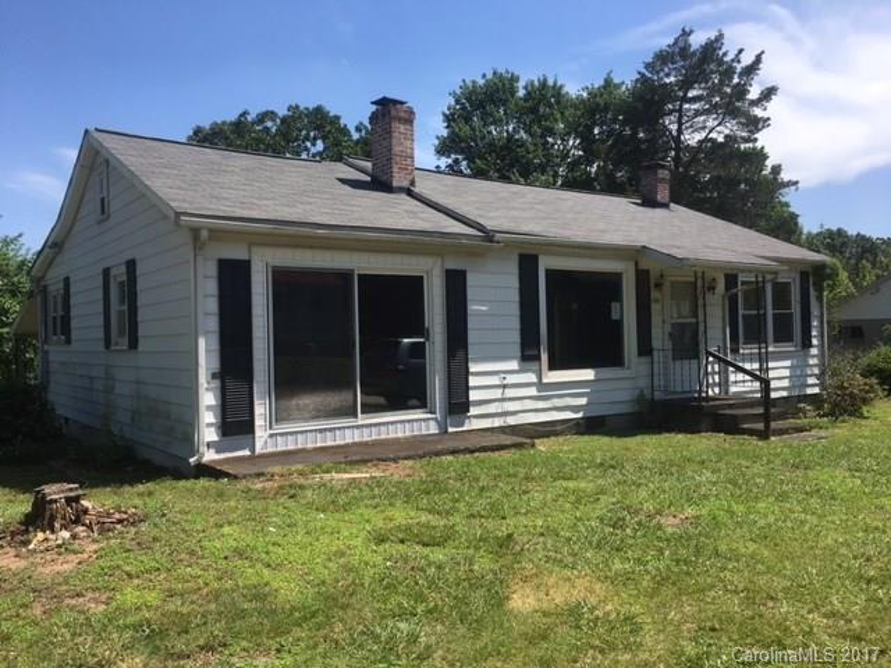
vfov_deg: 48.2
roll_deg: +1.7
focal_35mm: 29
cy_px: 334
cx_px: 446
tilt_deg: +3.4
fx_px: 746
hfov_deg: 61.7
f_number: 2.2
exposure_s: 1/1282
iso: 25
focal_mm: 4.15
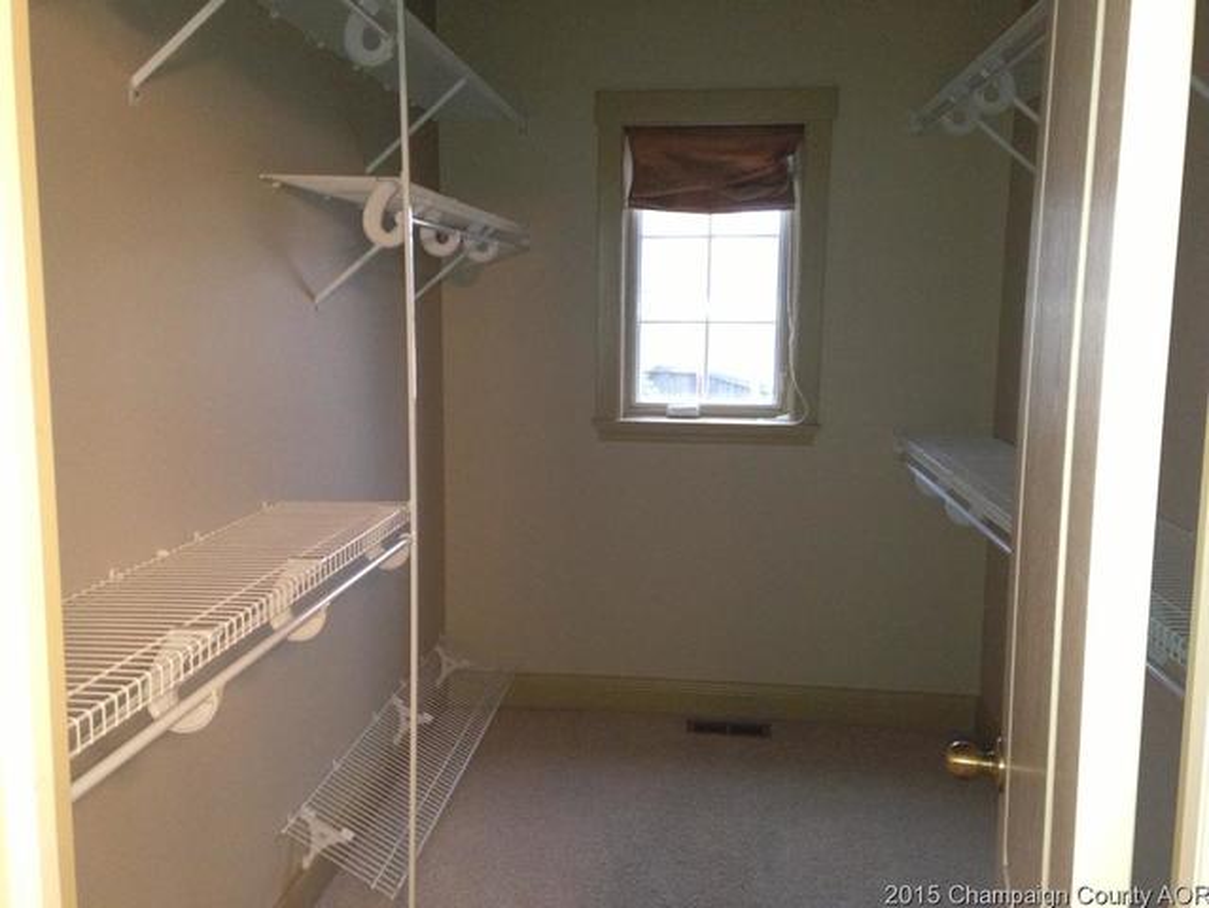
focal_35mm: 33
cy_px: 454
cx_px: 604
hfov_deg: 55.3
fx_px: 1153
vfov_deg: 43.0
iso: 320
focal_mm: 4.13
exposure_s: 1/16
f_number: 2.4
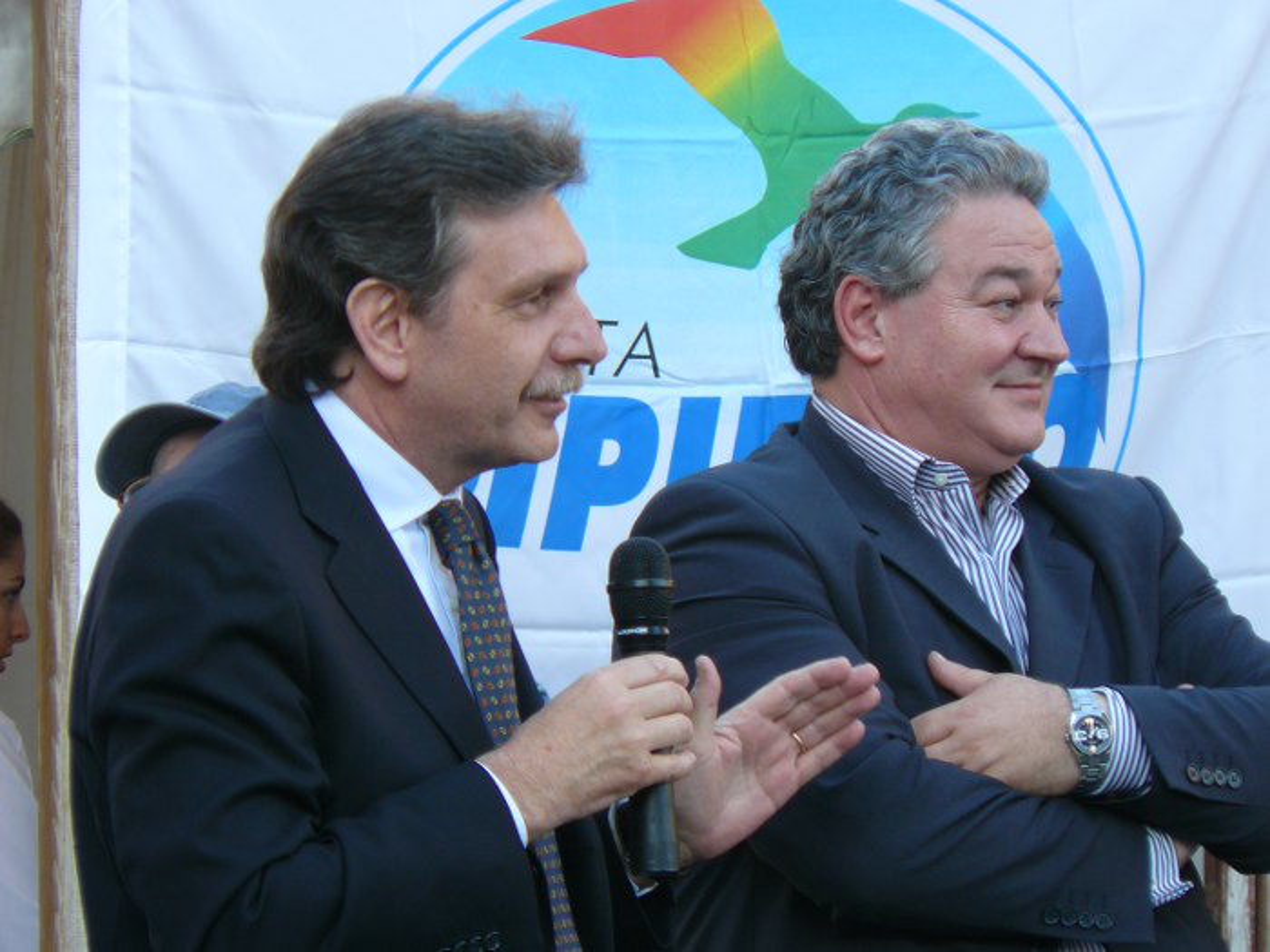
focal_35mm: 252
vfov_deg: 5.9
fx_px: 9245
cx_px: 635
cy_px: 476
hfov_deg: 7.9
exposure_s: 1/100
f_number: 3.3
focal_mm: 41.9
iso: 100
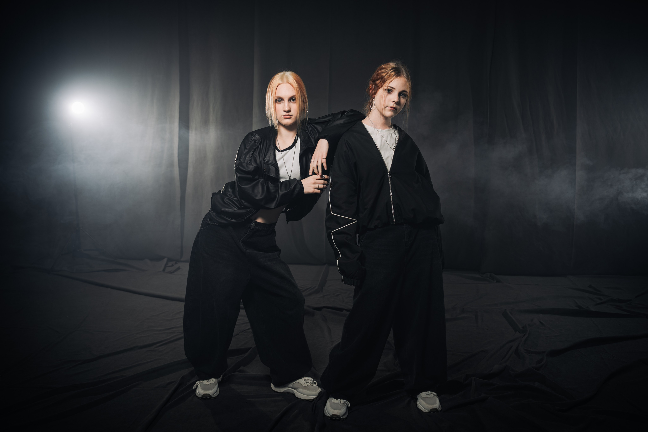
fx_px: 504
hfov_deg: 65.5
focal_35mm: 28
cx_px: 324
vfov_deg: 46.4
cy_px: 216
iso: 160
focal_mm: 28
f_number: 3.5
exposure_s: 1/160
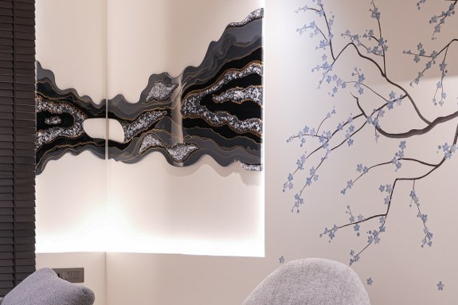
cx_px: 186
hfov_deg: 18.7
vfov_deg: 12.5
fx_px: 1386
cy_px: 270
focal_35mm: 109
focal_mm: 49
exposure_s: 1/15
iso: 1000
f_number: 5.6
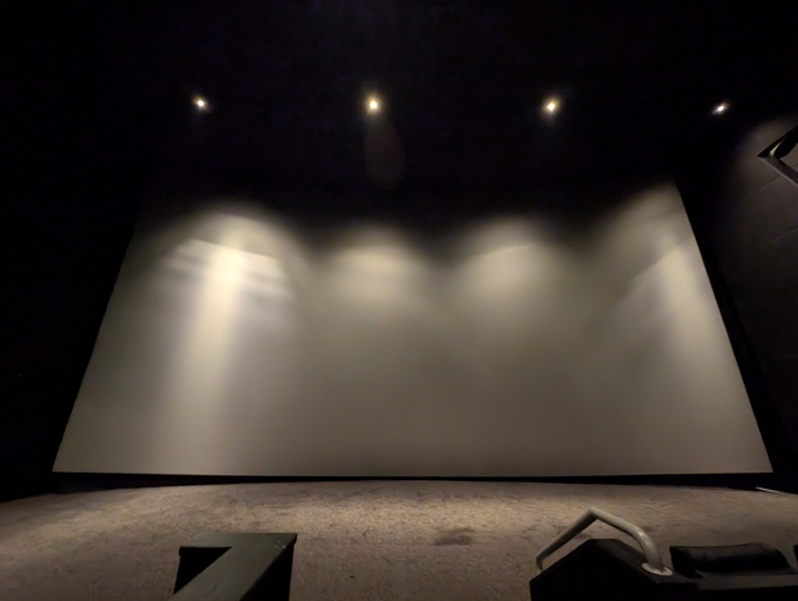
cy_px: 300
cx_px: 399
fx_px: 277
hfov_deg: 110.5
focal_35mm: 12
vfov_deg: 94.6
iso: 1897
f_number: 1.95
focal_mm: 2.23
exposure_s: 1/2.56
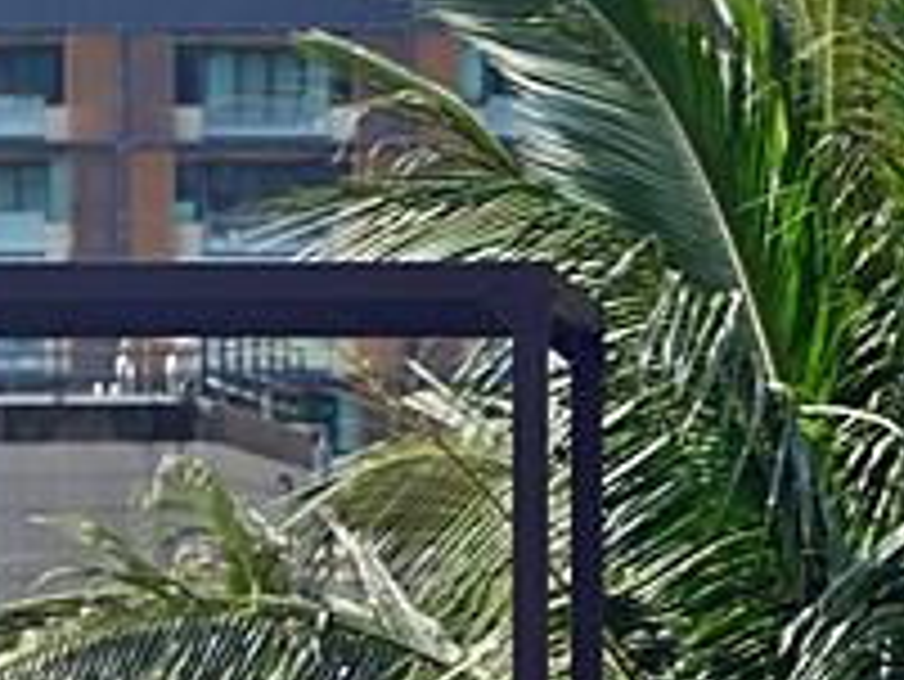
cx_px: 819
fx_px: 6507
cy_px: 1065
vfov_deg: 5.9
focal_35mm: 249
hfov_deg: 7.9
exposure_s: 1/1600
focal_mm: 25
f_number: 3.5
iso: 200
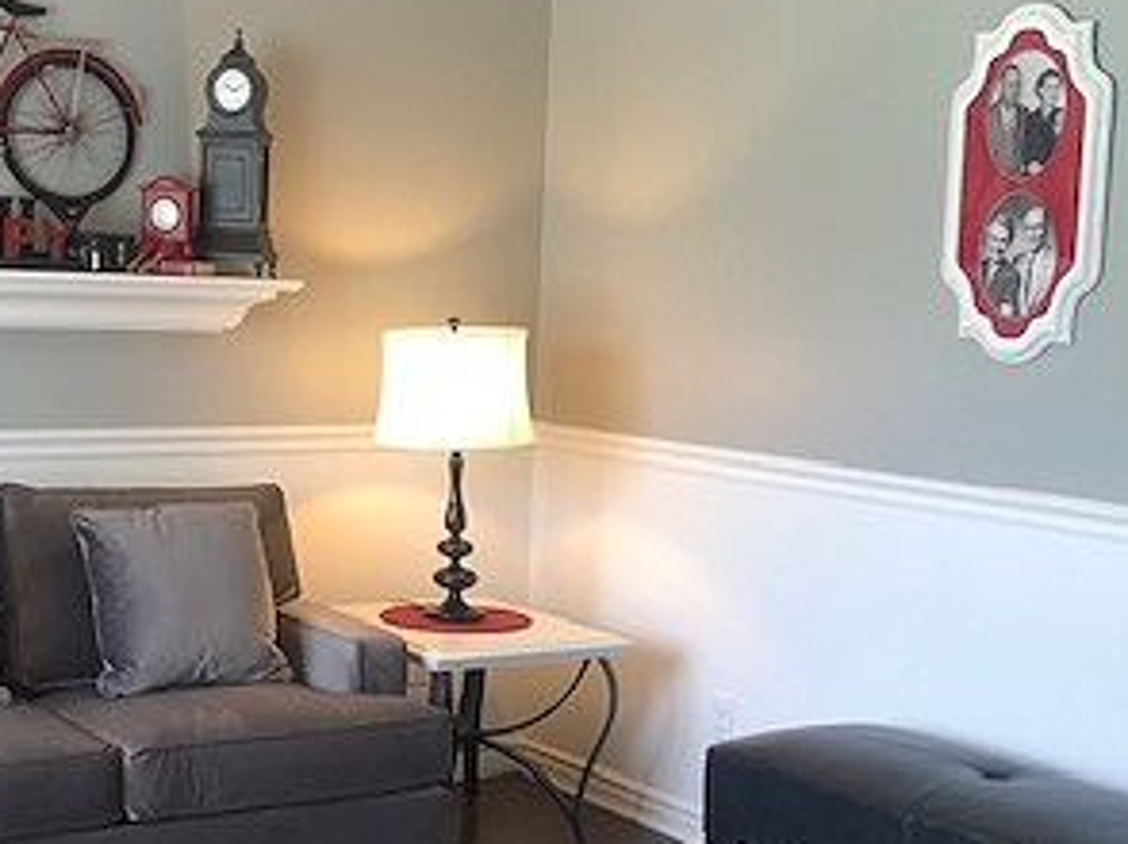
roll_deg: -1.4
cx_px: 376
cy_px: 621
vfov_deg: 23.8
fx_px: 1986
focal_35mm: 61
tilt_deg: -10.9
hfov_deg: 31.5
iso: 32
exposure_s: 1/24
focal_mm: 4
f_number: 1.8
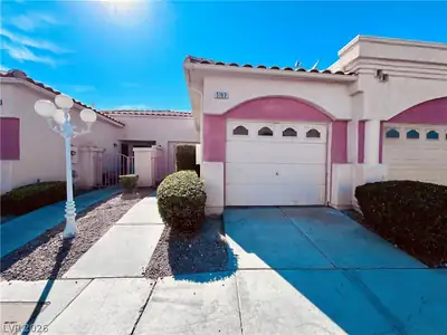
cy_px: 168
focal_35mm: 13
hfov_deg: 106.2
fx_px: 168
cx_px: 224
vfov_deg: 89.9
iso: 32
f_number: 1.8
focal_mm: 1.57
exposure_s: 1/1220
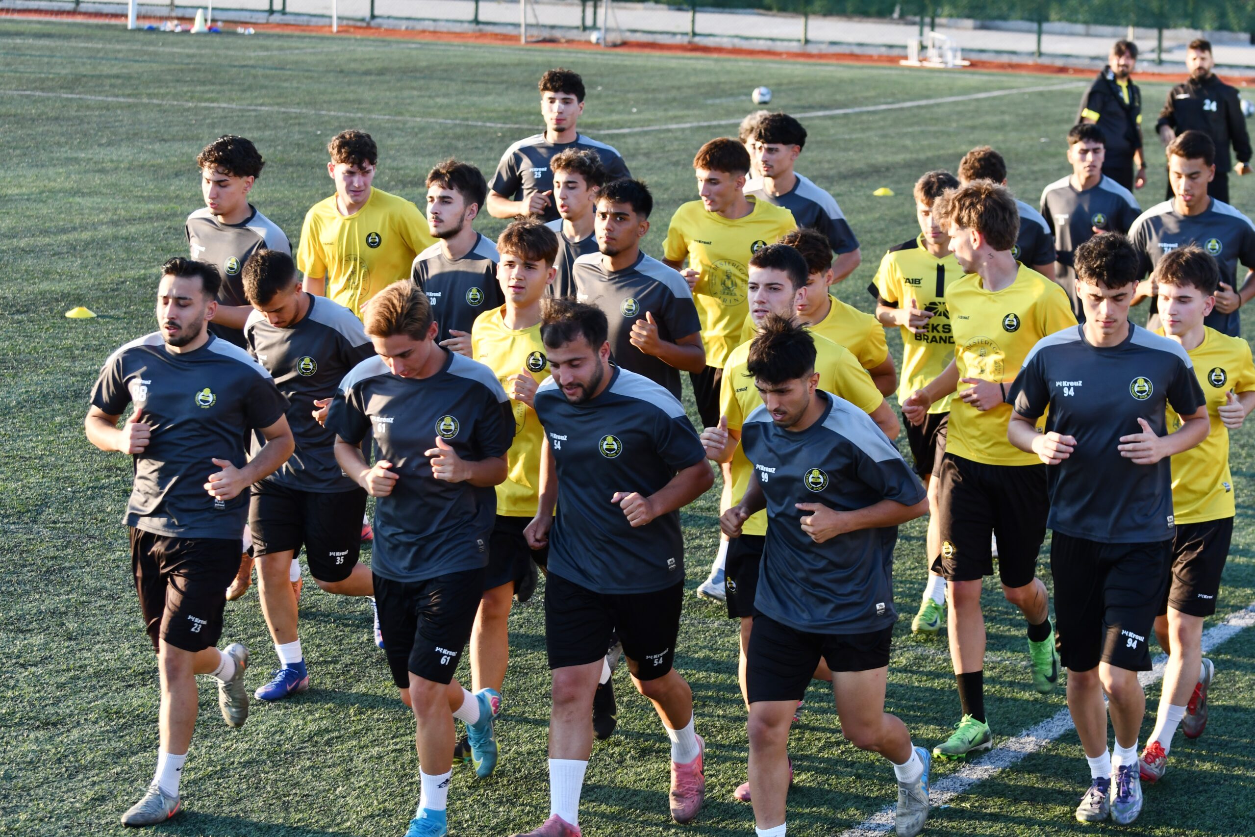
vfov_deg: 13.0
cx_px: 628
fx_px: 3660
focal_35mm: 105
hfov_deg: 19.5
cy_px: 418
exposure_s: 1/500
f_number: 4.5
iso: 450
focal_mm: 70
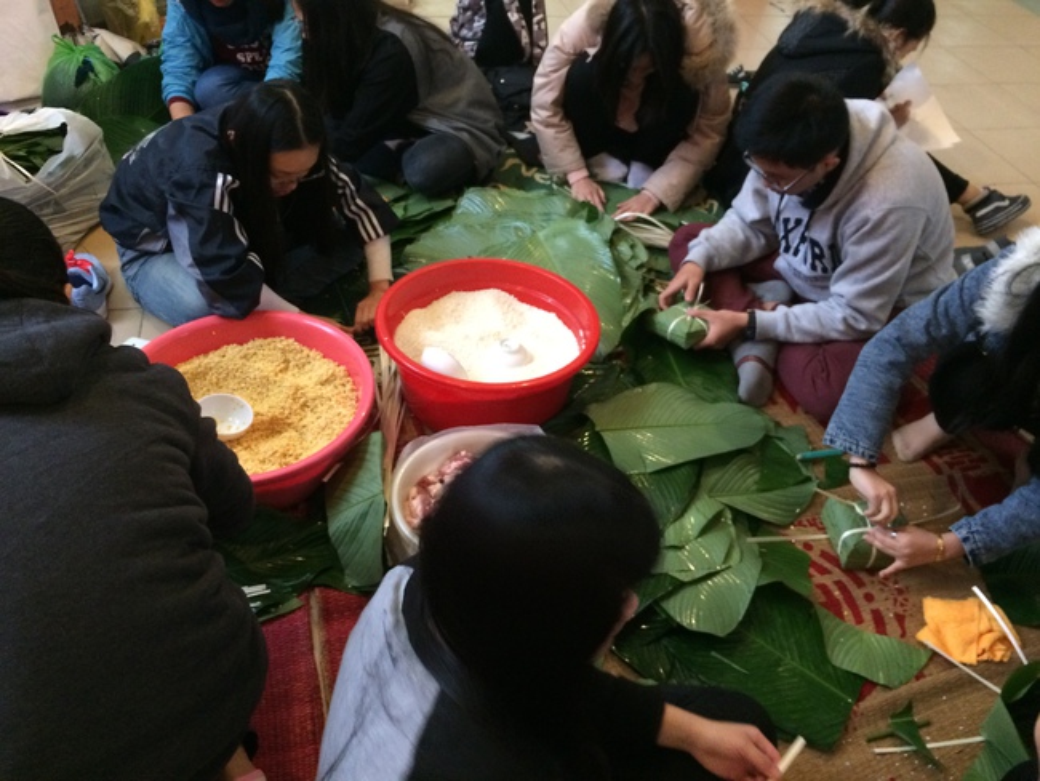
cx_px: 520
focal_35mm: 29
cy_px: 390
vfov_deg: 48.3
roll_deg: -6.6
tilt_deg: -41.5
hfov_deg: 61.6
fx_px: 872
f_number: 2.2
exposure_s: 1/17
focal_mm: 4.15
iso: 250
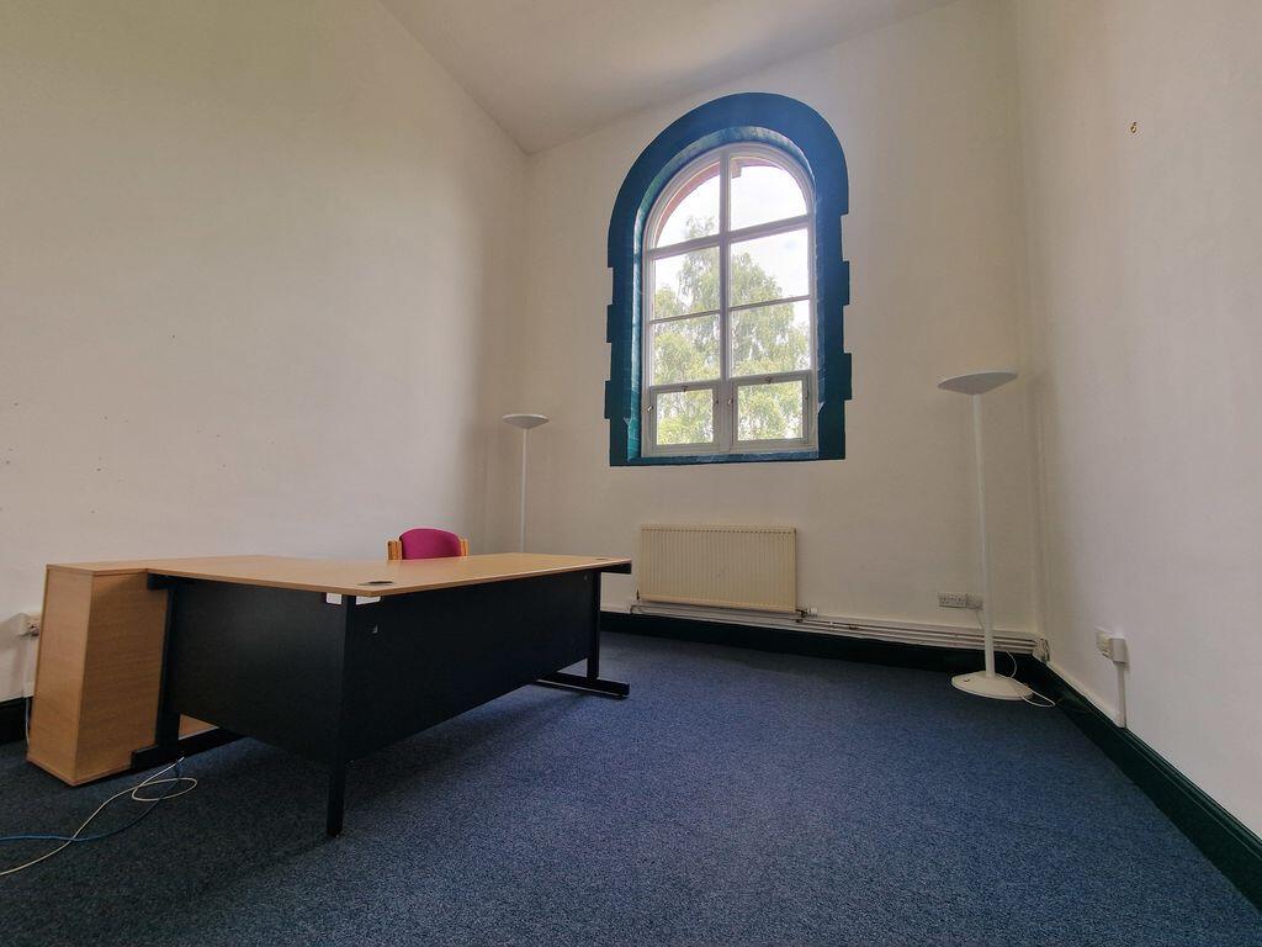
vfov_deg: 89.9
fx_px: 474
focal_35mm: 13
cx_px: 631
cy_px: 474
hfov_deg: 106.2
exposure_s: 1/120
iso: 64
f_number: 2.2
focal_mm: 2.2
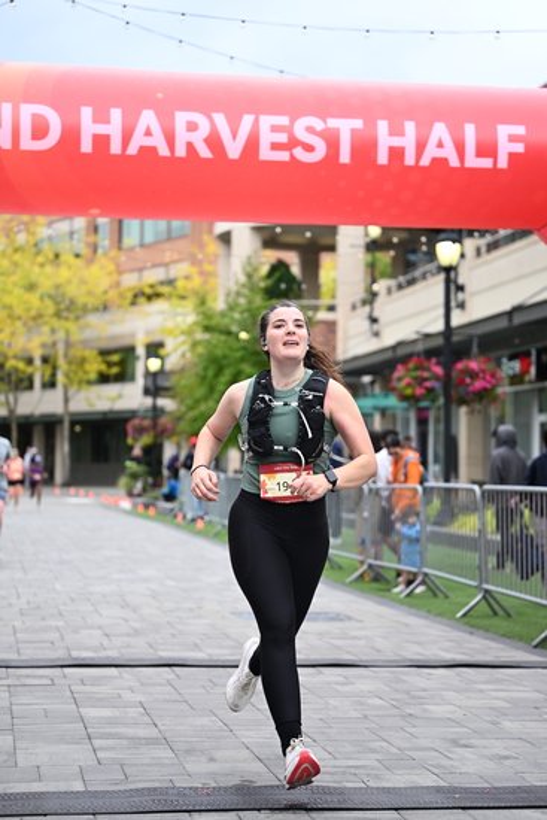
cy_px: 410
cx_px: 274
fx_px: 1663
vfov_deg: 27.7
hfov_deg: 18.7
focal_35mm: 73
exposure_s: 1/2000
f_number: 2.8
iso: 640
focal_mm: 73
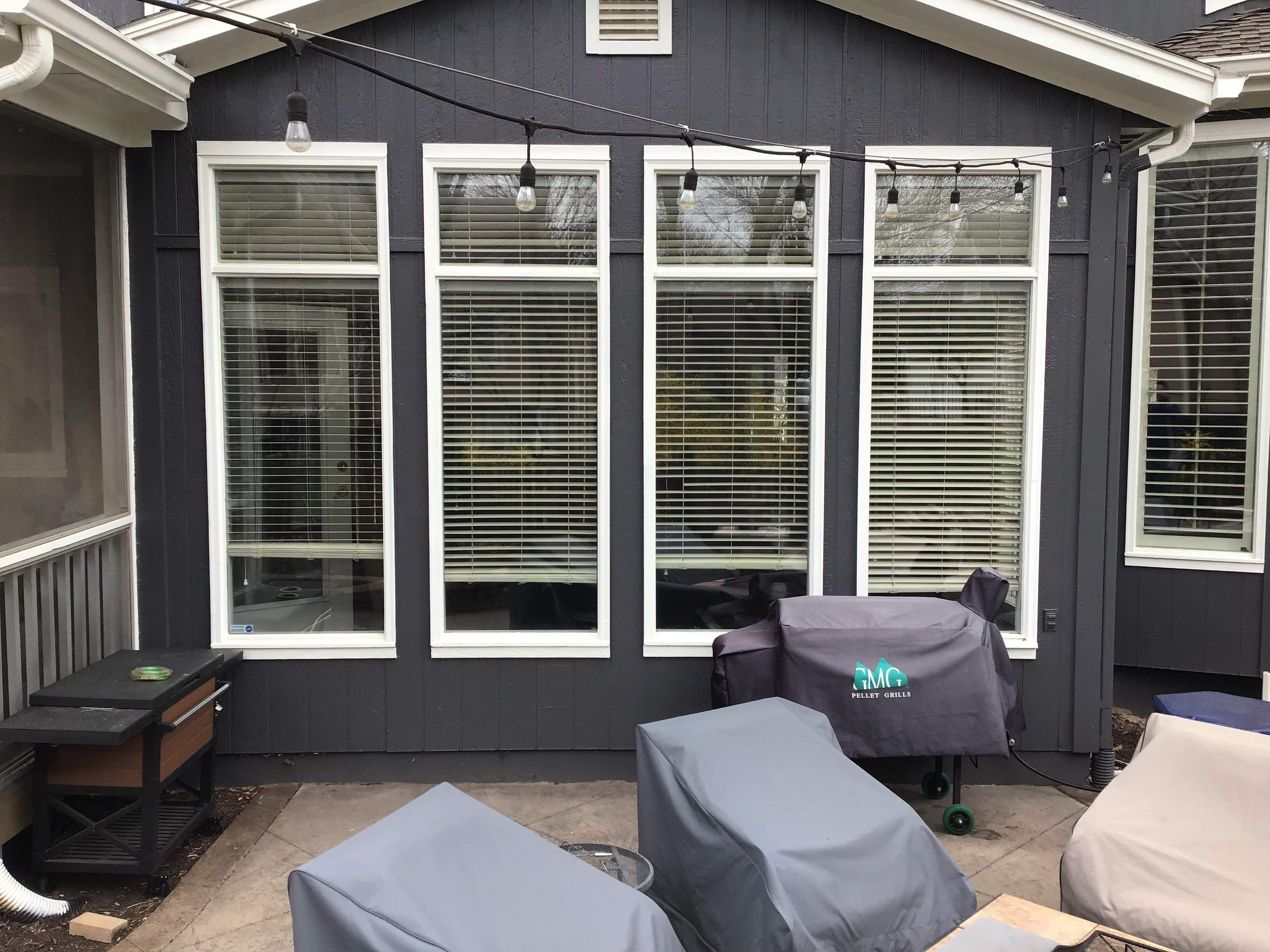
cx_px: 635
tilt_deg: -5.2
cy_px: 476
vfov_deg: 45.4
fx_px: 1137
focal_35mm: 31
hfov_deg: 58.4
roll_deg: -1.4
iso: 25
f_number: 2.4
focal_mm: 3.3
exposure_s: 1/259
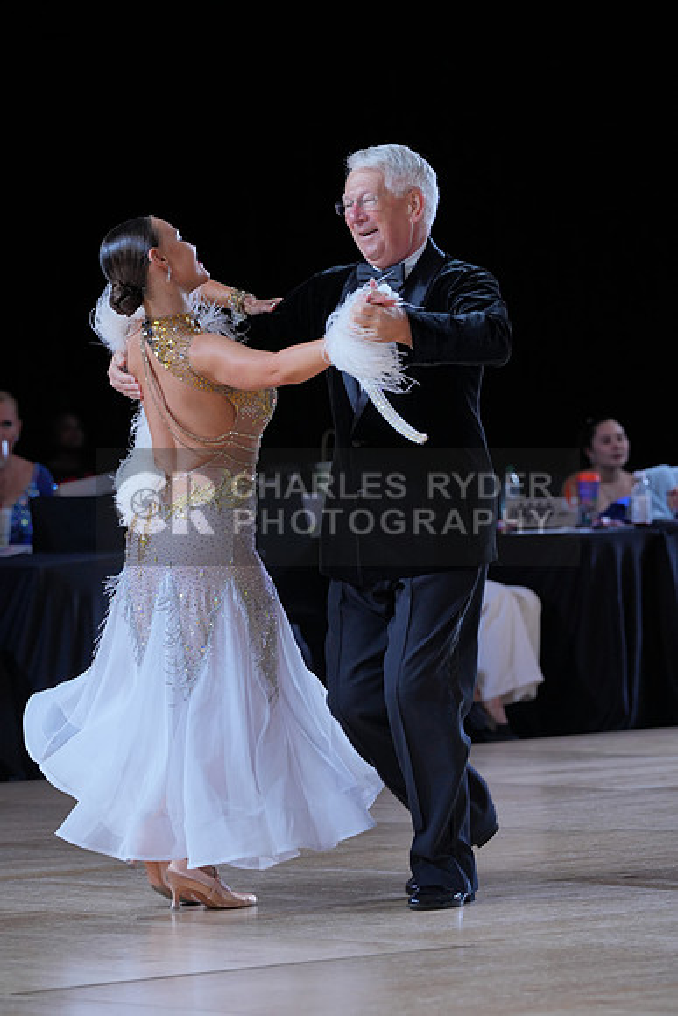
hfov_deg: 6.9
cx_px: 339
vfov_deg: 10.3
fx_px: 5646
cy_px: 508
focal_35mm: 200
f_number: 5.6
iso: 1000
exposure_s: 1/400
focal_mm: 200
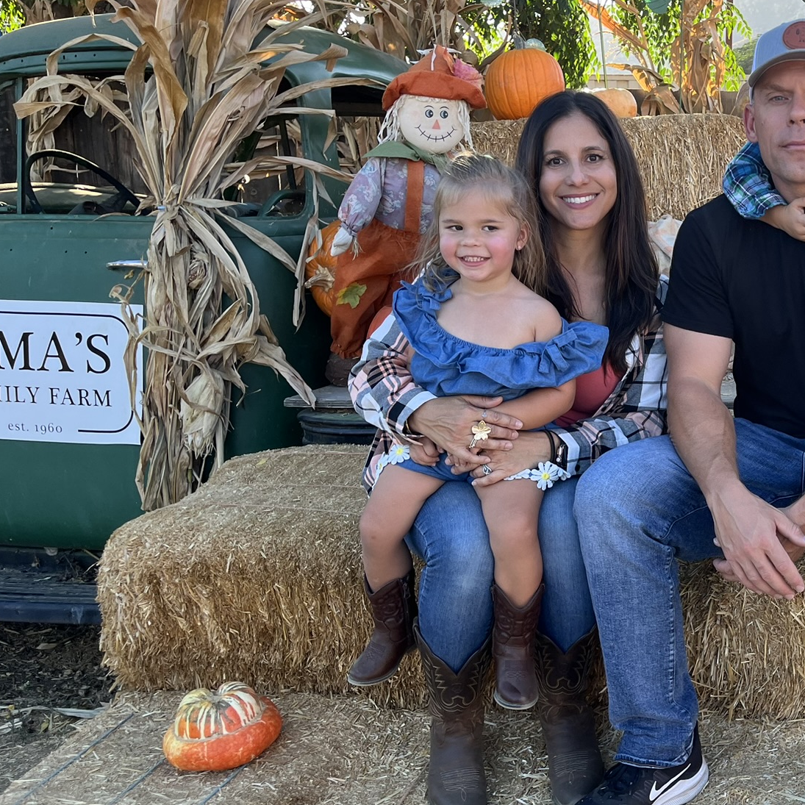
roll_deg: -1.3
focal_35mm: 43
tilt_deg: -11.1
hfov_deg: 36.6
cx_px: 733
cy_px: 393
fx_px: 1131
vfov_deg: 39.2
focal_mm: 5.1
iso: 50
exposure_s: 1/355
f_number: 1.6
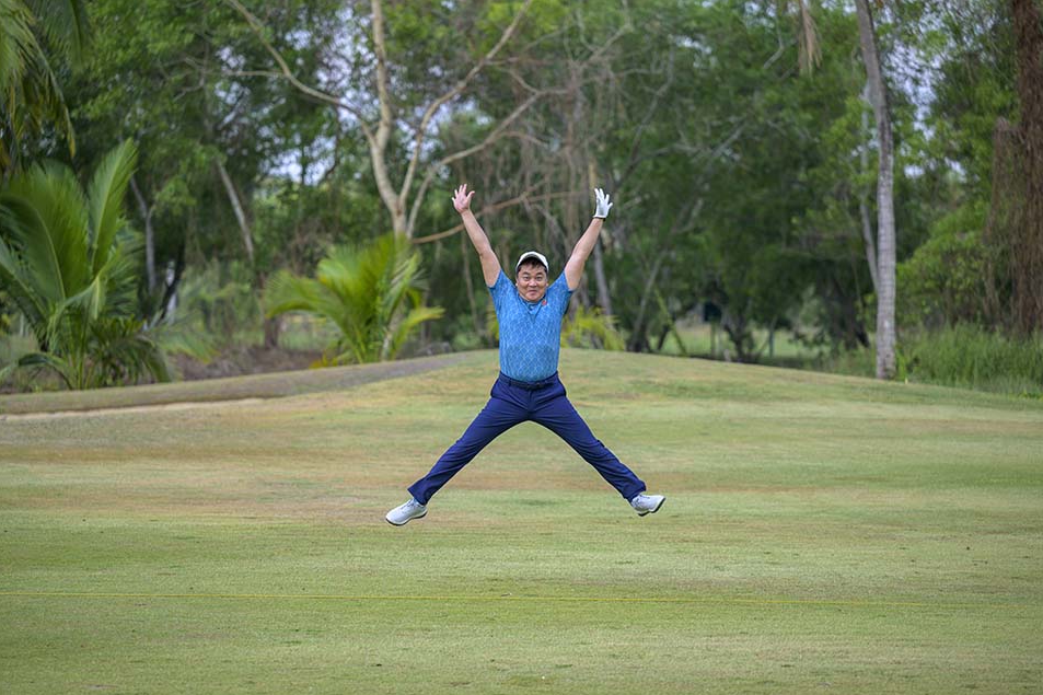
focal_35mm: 136
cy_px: 349
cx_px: 519
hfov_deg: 15.1
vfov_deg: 10.1
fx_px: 3939
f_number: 2.8
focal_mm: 135
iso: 250
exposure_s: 1/3200
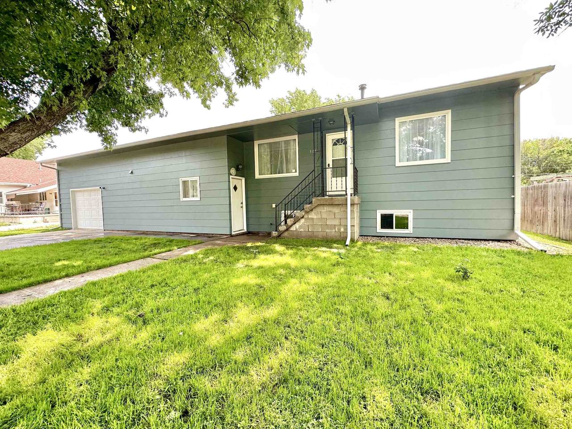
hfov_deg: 102.1
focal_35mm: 14
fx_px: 231
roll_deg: +2.1
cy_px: 214
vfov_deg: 85.7
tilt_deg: -2.5
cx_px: 286
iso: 40
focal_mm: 2.22
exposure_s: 1/129
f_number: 2.2
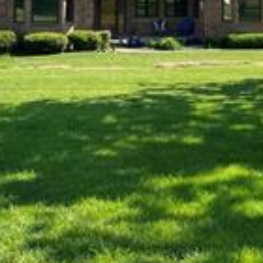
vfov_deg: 21.0
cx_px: 222
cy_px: -13
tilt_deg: +1.5
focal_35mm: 79
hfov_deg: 21.6
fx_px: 679
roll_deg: -1.3
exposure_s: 1/2915
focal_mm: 5.7
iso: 50
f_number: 1.5
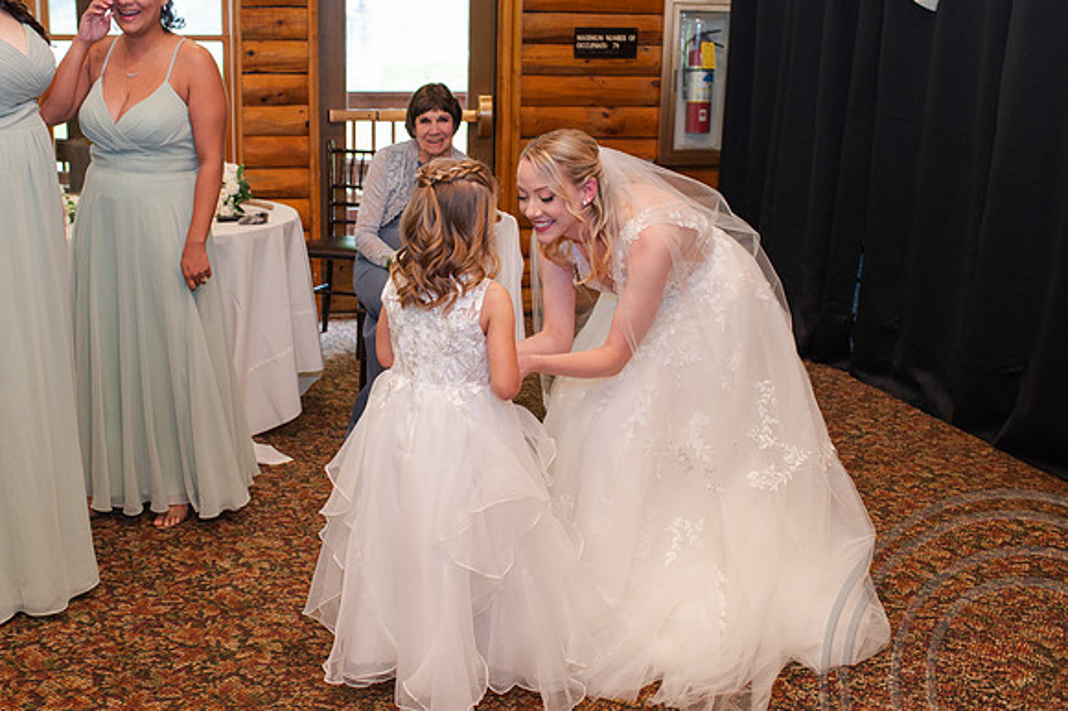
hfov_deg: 48.2
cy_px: 304
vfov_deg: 33.2
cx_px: 457
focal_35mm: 40
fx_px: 1188
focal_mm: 35
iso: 800
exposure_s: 1/200
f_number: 3.5
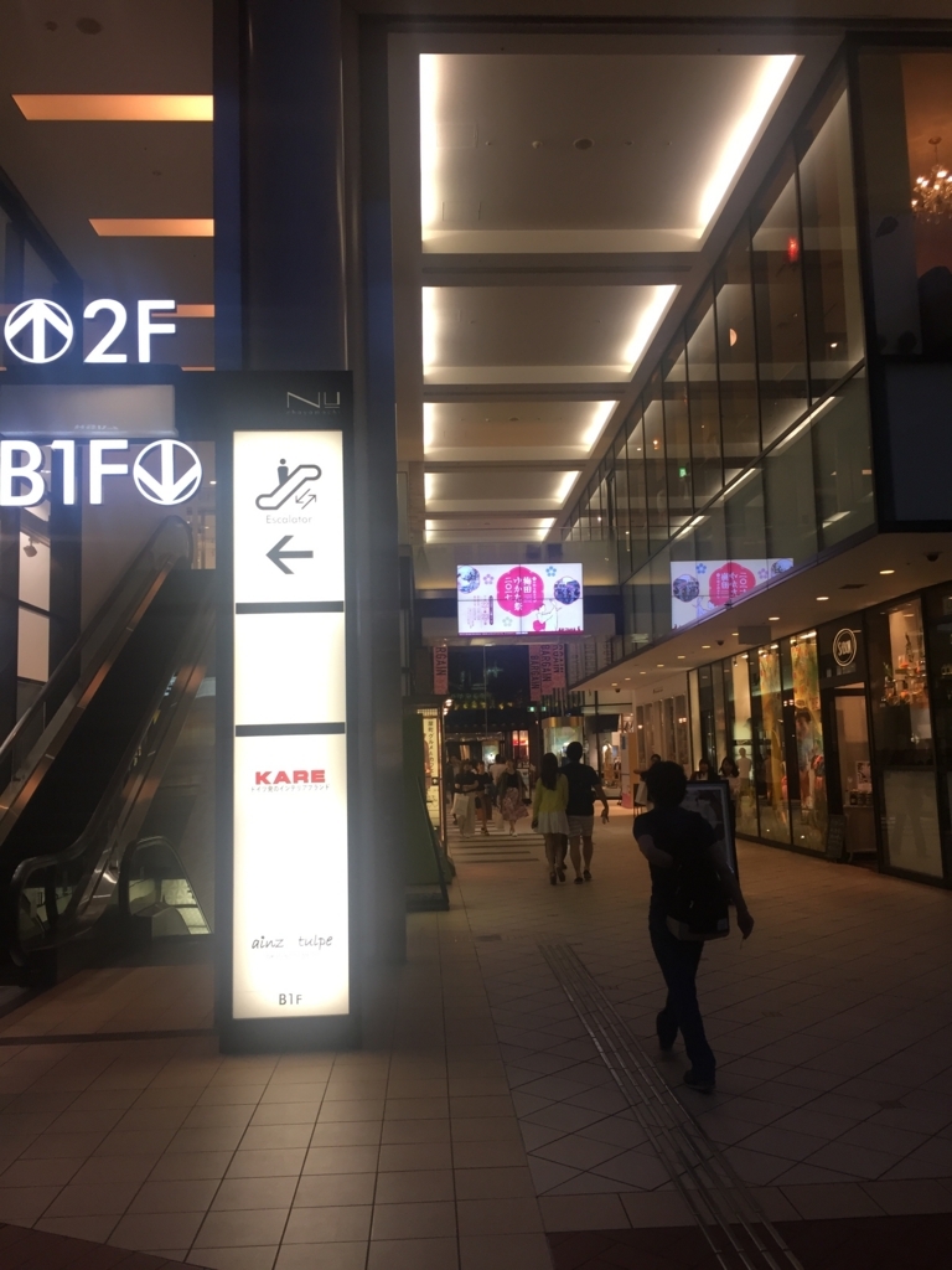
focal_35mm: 29
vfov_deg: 61.7
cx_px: 476
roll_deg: +1.7
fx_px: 1063
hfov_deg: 48.2
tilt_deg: +9.2
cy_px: 635
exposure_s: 1/40
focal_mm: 4.15
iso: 32
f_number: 2.2
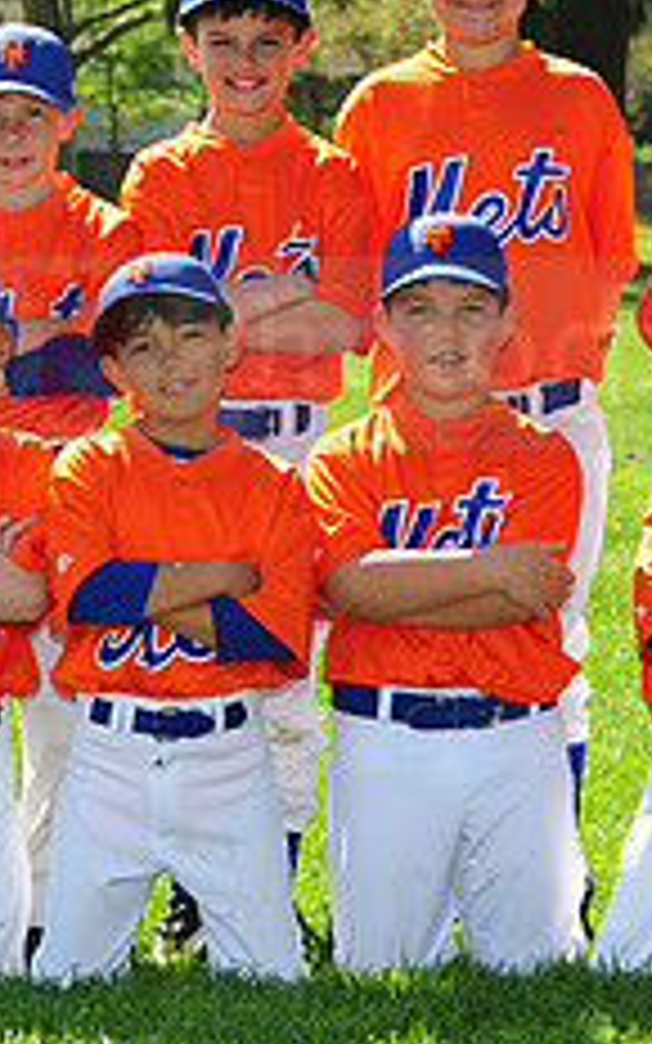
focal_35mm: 204
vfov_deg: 10.3
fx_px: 5800
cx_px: 472
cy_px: 315
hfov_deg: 6.4
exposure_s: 1/250
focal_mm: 80
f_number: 8
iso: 200
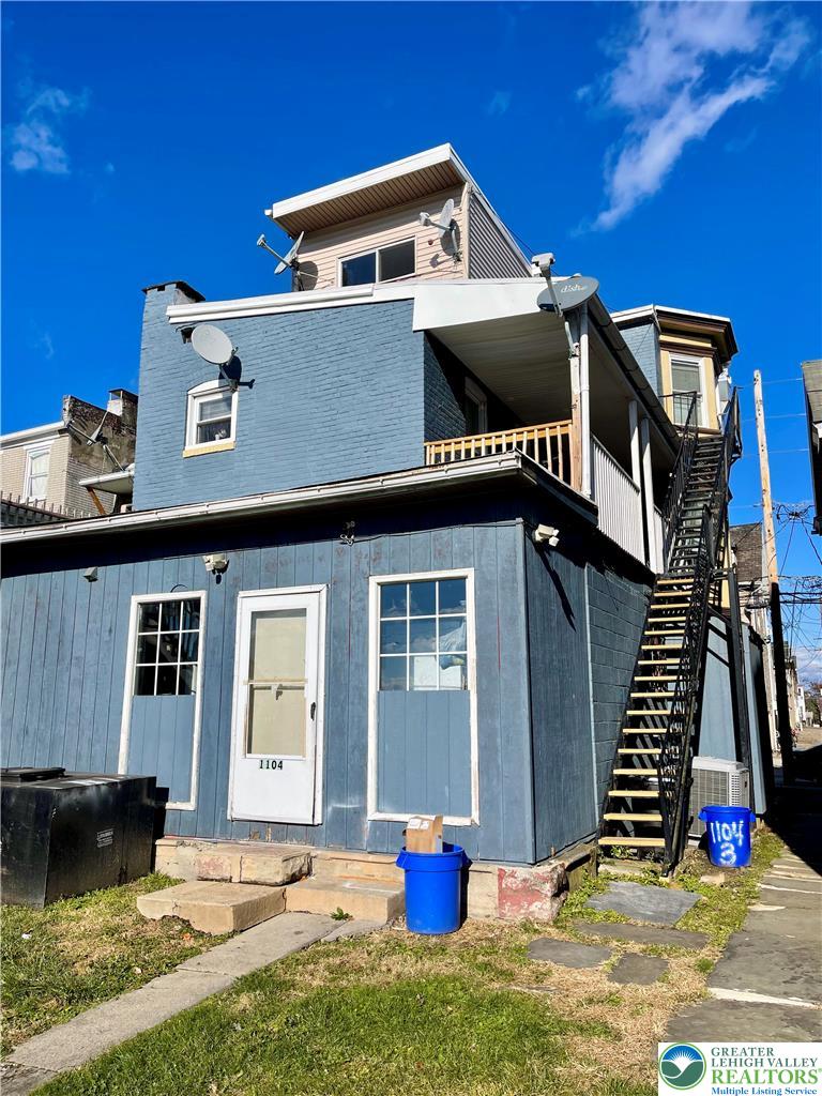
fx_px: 792
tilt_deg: +10.8
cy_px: 548
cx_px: 411
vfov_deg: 69.4
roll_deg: -0.4
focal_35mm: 25
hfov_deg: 54.9
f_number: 1.6
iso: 32
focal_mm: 5.1
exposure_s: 1/5618
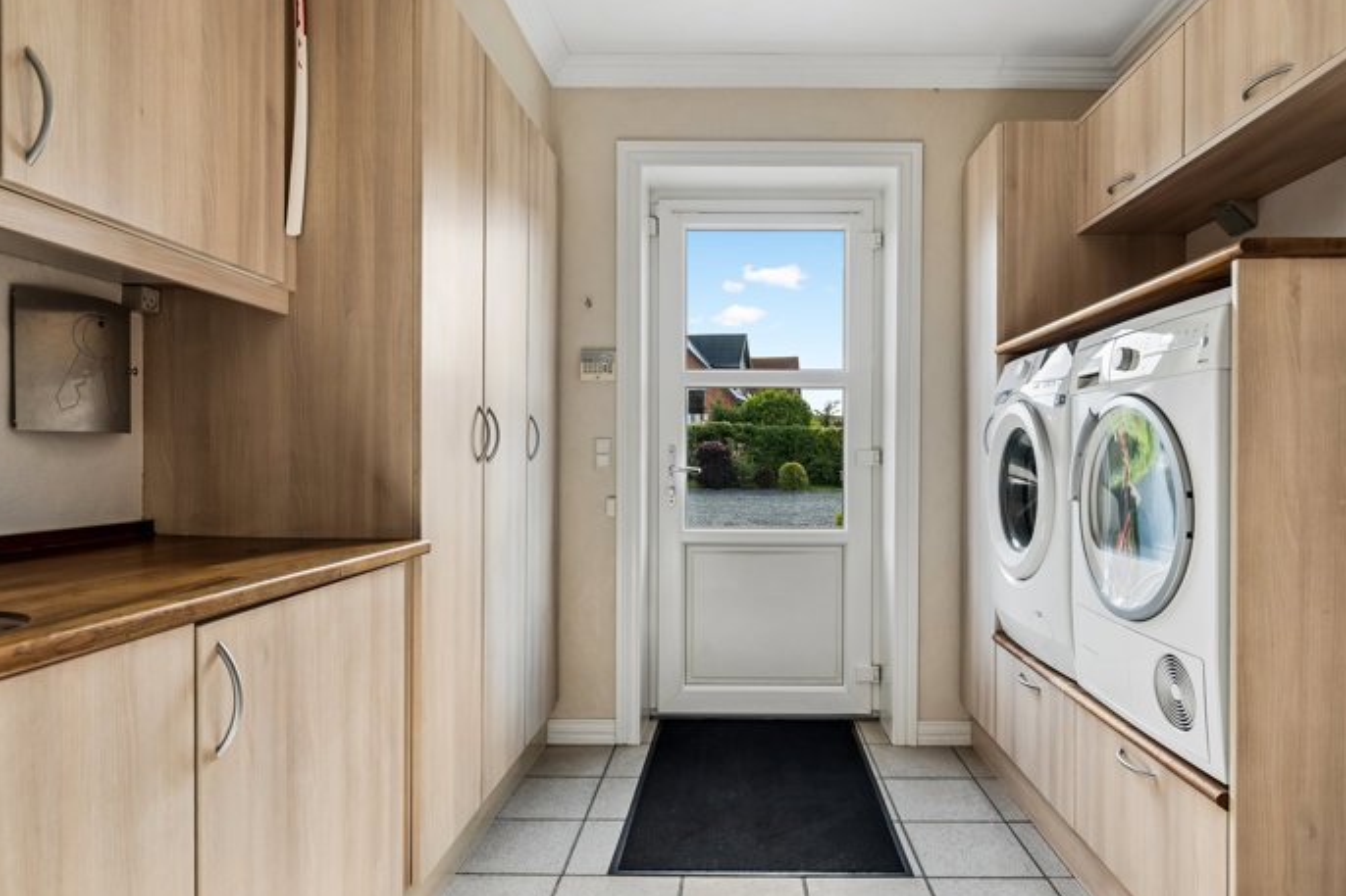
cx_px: 738
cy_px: 440
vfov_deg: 59.5
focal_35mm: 21
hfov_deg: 81.0
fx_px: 785
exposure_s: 1/100
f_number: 6.3
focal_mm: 18
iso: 400
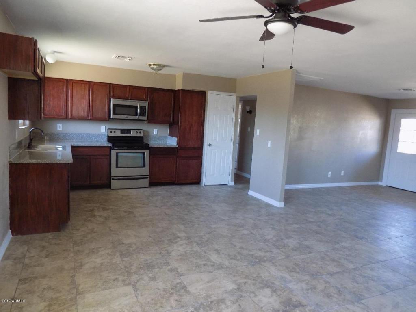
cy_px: 156
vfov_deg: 56.8
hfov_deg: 71.6
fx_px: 288
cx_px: 208
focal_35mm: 24
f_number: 3.1
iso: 280
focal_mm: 4.3
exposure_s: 1/30
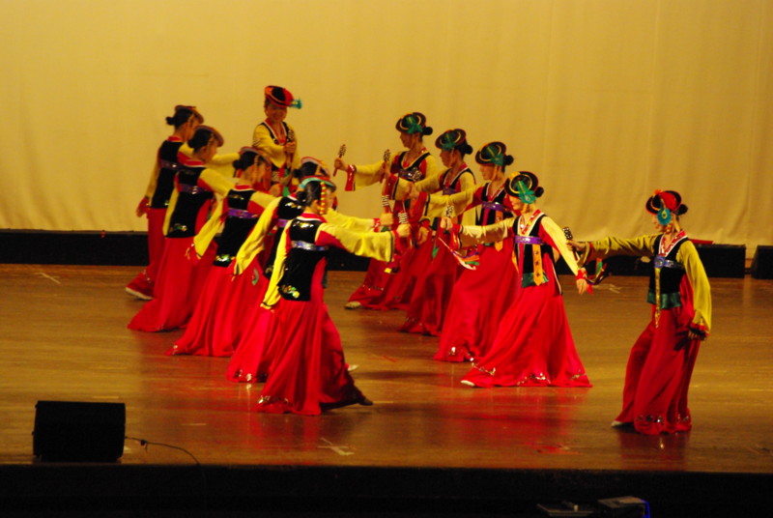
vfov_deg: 4.6
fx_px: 6451
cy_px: 259
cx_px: 386
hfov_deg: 6.9
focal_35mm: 300
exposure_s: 1/125
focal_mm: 200
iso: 1600
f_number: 8
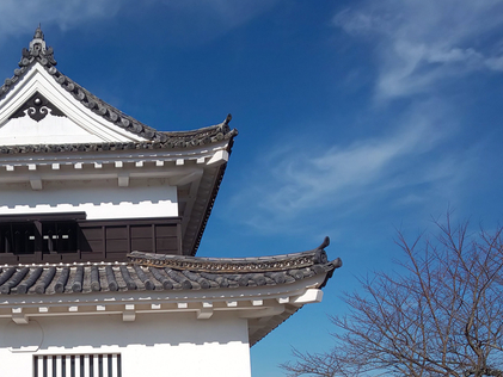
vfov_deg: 35.6
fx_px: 552
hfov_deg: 45.9
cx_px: 85
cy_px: 335
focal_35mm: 38
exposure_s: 1/2073
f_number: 1.94
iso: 28
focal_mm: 3.45
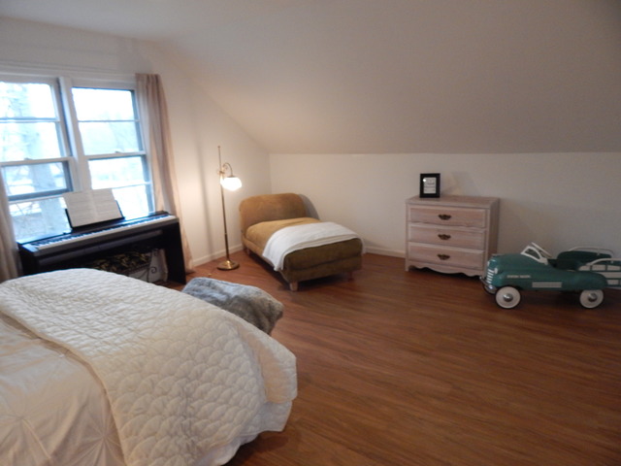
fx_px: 395
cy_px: 233
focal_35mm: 22
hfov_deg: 76.4
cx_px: 310
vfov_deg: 61.1
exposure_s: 1/40
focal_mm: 4
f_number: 3
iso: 400
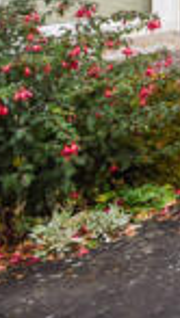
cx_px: 632
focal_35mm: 70
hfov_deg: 9.5
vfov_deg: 24.5
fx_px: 592
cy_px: -140
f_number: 5.6
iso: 125
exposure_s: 1/125
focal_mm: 10
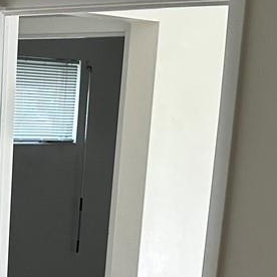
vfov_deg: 13.2
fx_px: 1114
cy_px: 444
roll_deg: -1.7
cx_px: -56
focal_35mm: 123
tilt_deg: -17.0
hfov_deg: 13.8
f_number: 1.78
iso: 125
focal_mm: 6.86
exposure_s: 1/120
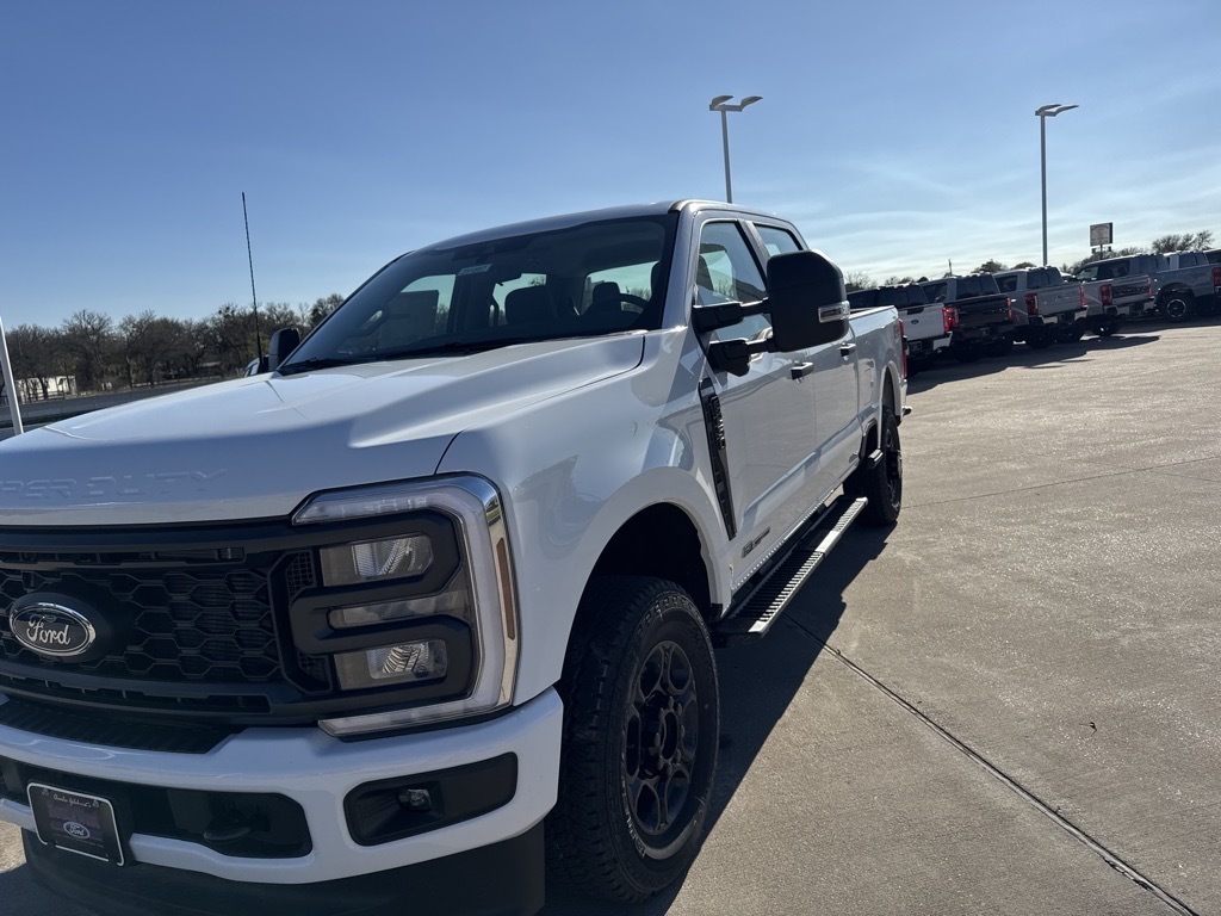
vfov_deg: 56.8
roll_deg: +4.6
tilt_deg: -9.4
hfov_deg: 71.6
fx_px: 847
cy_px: 458
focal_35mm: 24
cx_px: 610
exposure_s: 1/7937
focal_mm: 6.76
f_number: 1.78
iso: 80
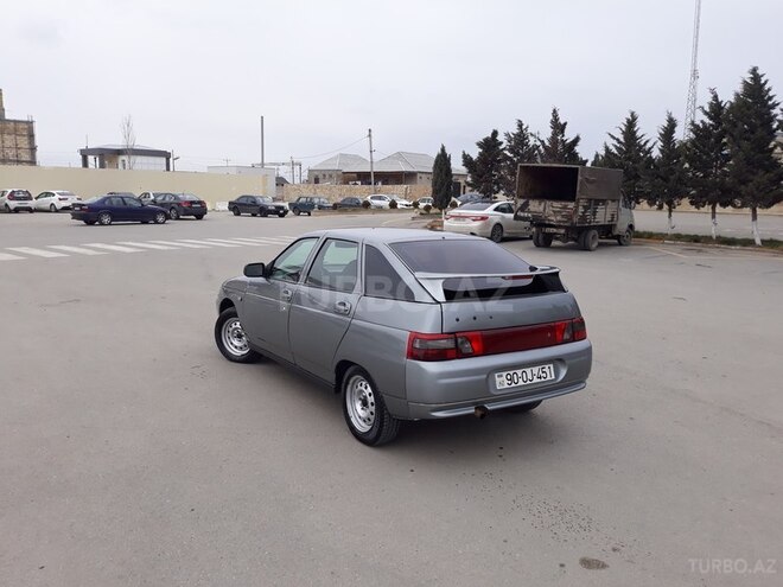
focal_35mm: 27
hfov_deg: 65.3
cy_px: 294
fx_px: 611
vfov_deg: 51.4
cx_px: 392
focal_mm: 3.71
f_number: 1.7
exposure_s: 1/205
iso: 40
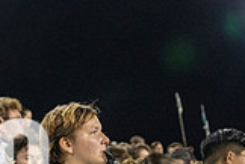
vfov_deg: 15.4
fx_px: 585
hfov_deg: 21.6
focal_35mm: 86
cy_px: 191
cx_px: -65
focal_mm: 24
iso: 2000
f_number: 3.2
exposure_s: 1/500
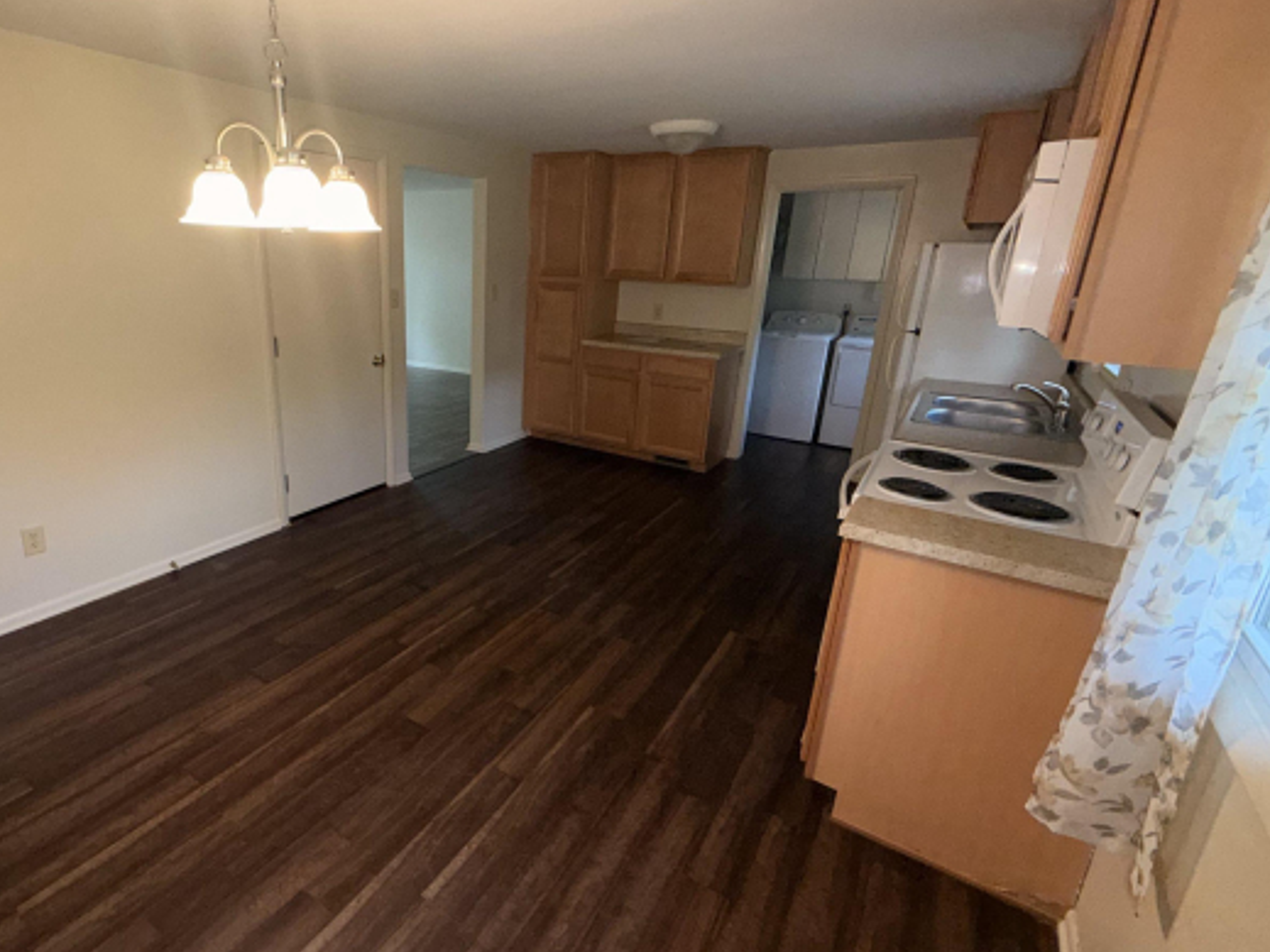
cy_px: 455
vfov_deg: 71.5
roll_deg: -0.3
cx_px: 486
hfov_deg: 86.2
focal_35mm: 18
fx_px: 660
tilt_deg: -16.3
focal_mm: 2.22
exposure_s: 1/60
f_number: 2.2
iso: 100
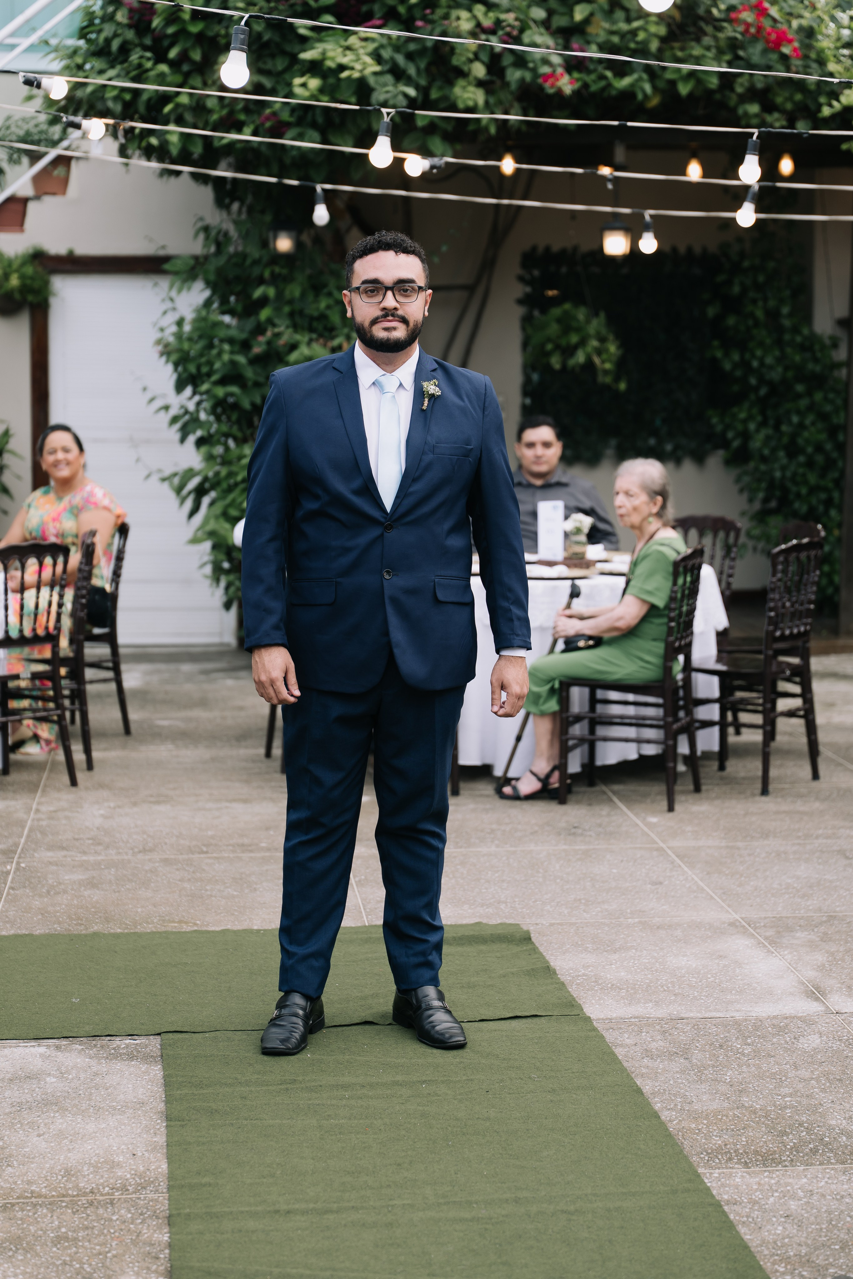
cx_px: 426
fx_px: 2488
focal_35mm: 70
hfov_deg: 19.5
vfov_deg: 28.8
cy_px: 640
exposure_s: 1/200
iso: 250
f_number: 2.8
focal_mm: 67
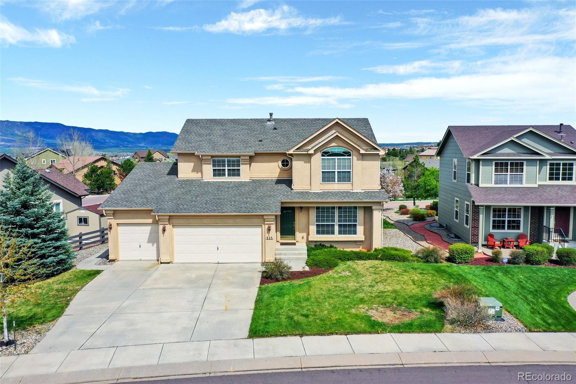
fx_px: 448
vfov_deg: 46.4
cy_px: 192
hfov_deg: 65.5
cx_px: 288
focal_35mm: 28
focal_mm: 10.26
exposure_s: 1/500
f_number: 5.6
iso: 100
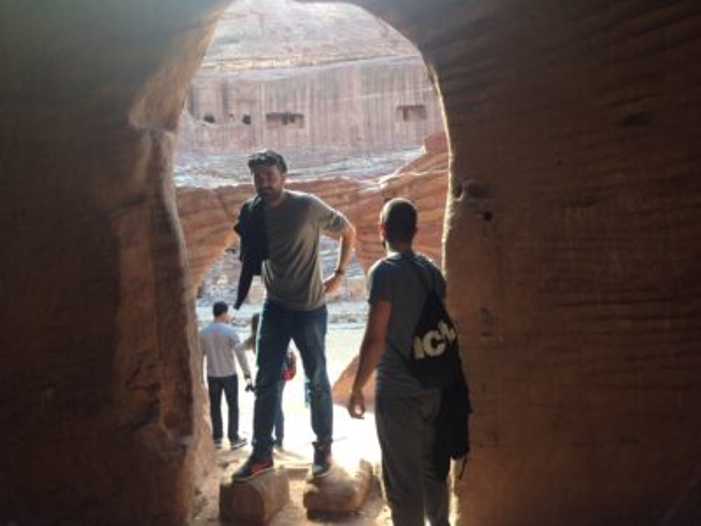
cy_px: 263
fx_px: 668
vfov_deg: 42.9
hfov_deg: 55.4
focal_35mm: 33
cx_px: 350
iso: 64
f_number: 2.4
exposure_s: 1/120
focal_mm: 4.12
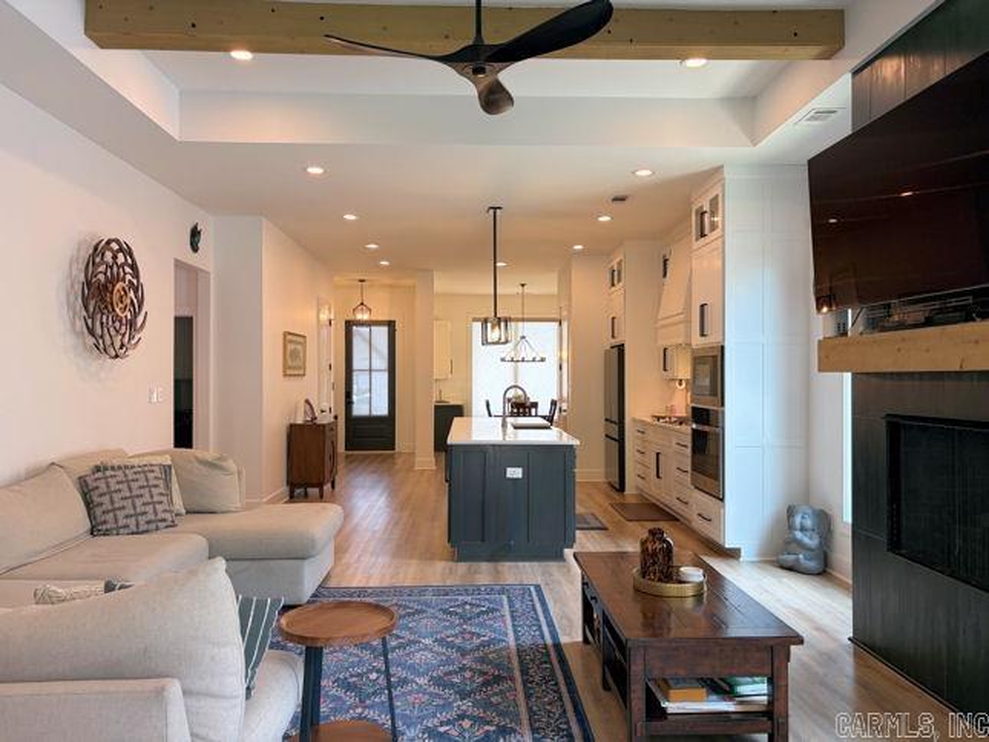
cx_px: 494
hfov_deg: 67.3
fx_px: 743
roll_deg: +0.2
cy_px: 371
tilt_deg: +1.7
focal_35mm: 26
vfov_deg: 53.1
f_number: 1.6
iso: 80
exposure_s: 1/124
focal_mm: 5.96
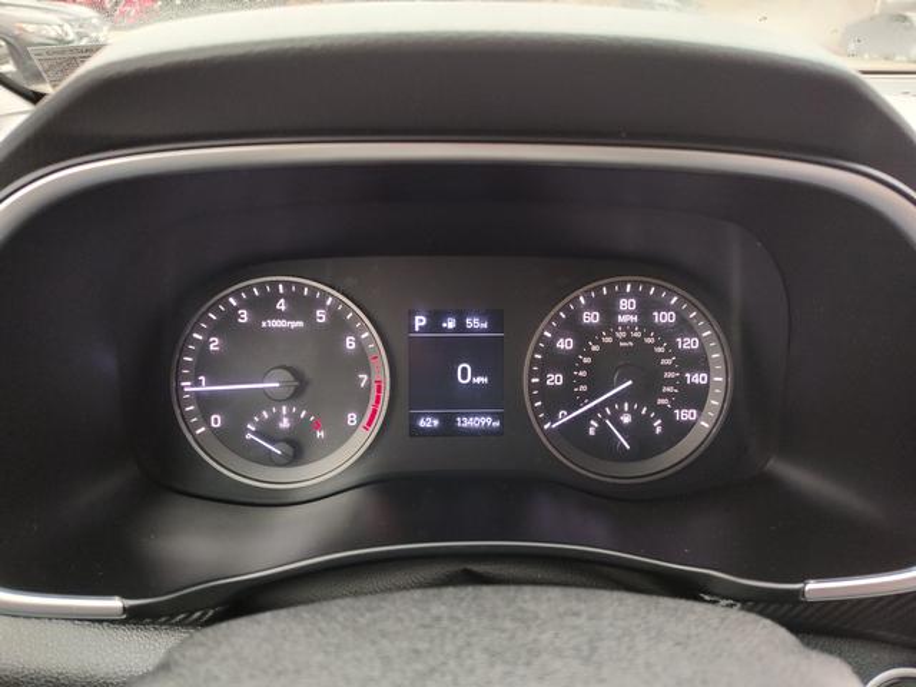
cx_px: 458
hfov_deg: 73.9
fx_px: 609
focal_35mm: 23
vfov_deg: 58.9
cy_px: 344
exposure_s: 1/60
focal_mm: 5.56
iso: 538
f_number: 1.88
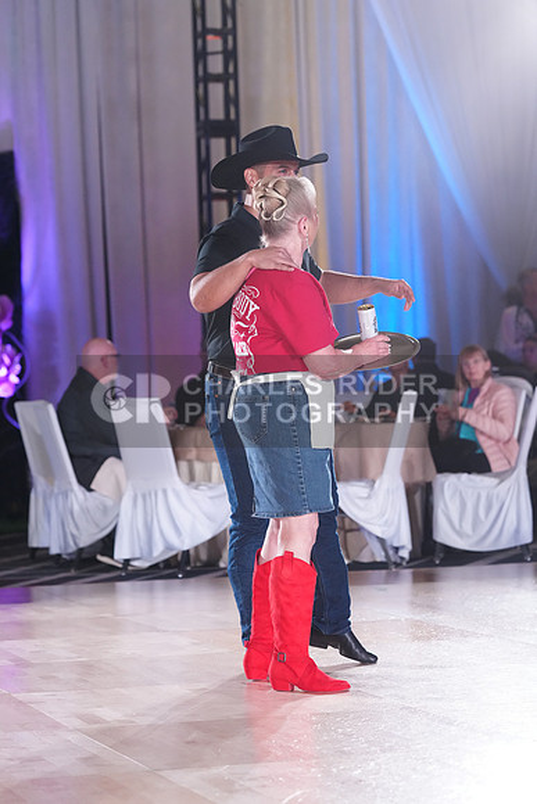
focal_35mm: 116
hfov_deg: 11.8
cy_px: 402
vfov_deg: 17.6
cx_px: 268
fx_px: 2594
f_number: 4
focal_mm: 116
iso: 3200
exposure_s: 1/400
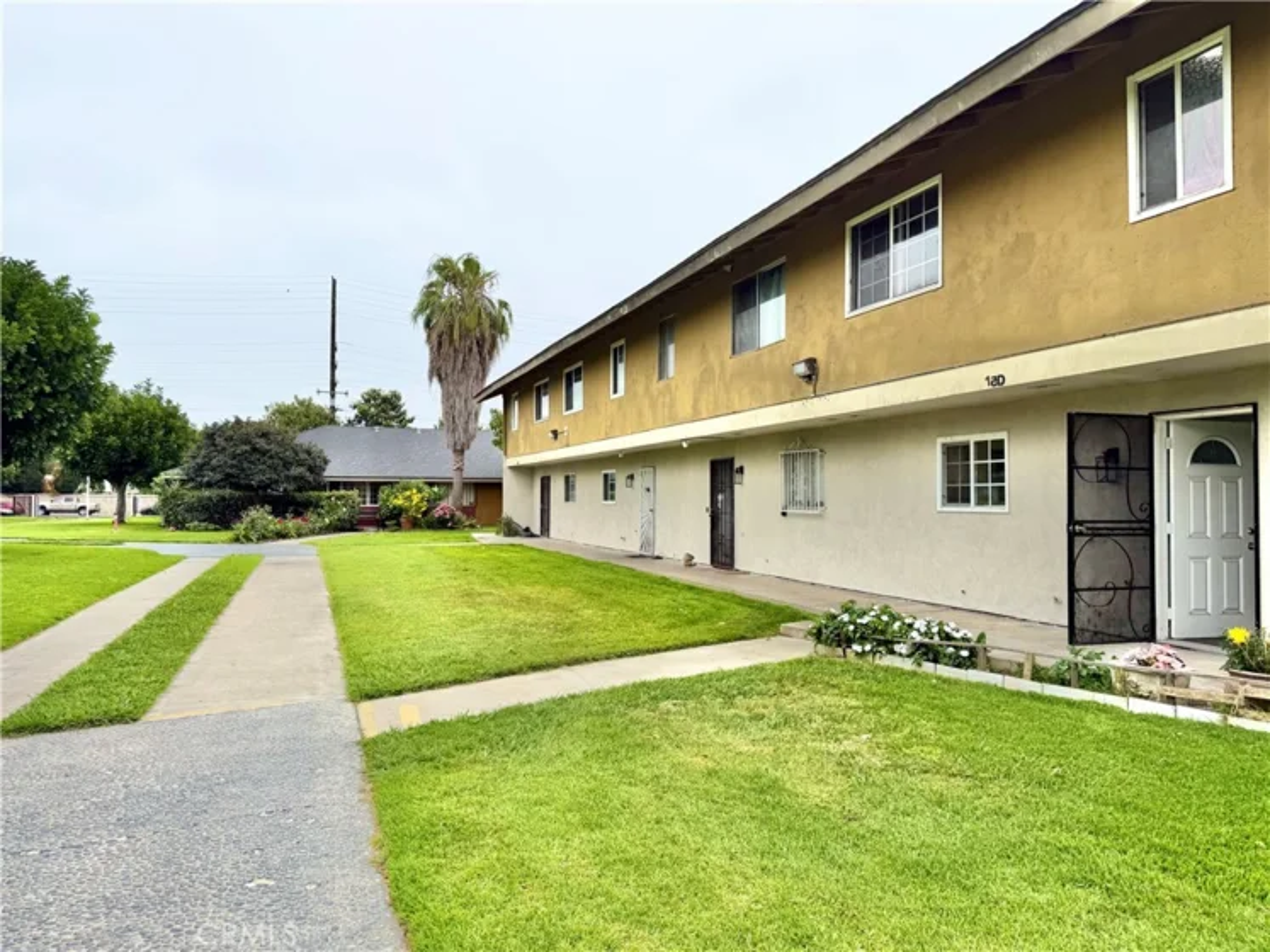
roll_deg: -0.6
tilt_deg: +2.0
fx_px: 880
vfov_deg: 56.8
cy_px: 476
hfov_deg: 71.6
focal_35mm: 24
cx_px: 635
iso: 80
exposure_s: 1/2110
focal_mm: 6.76
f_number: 1.78
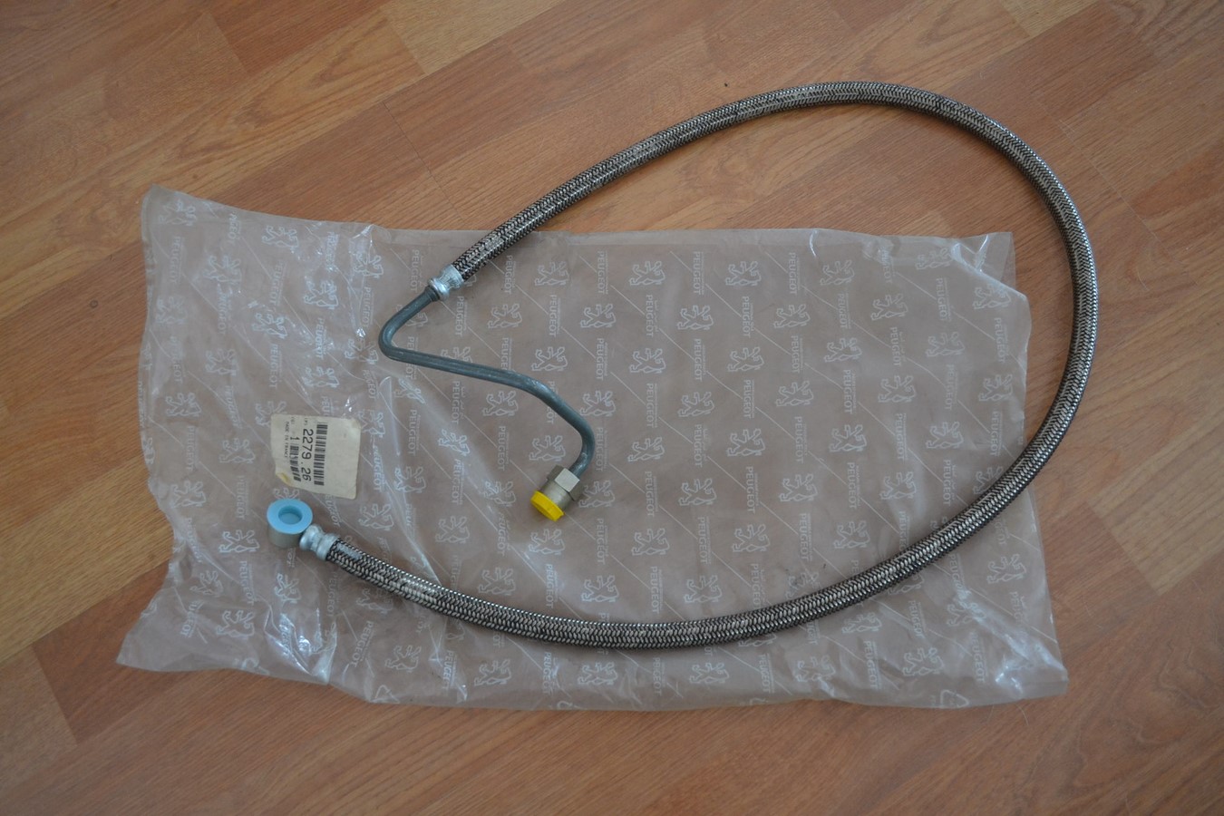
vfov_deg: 43.6
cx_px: 612
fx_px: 1020
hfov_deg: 61.9
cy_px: 408
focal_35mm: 30
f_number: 3.8
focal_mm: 20
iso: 1000
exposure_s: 1/60
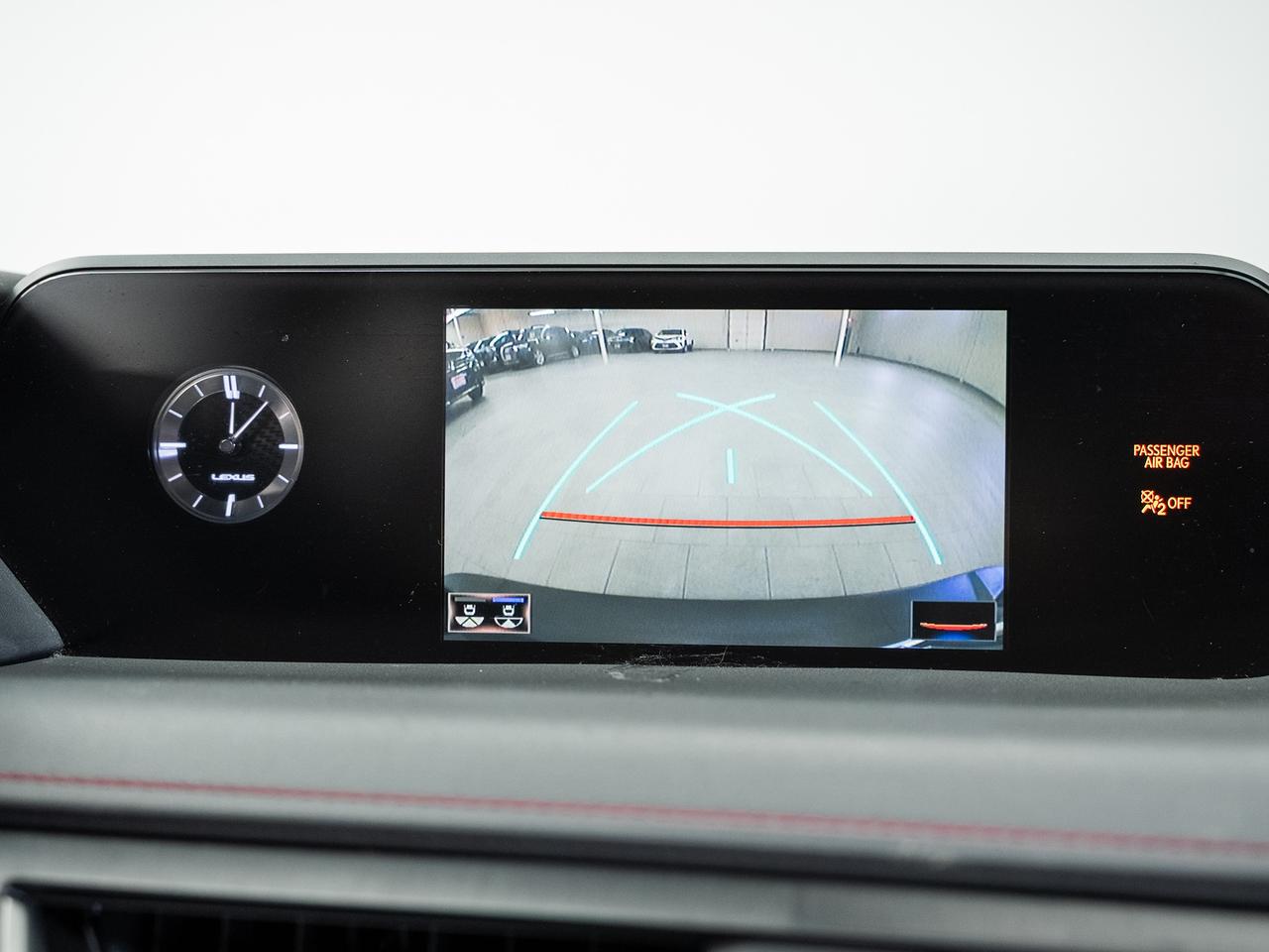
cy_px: 476
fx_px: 1567
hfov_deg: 44.1
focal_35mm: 43
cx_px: 631
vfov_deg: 33.8
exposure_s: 1/40
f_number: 3.5
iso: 1000
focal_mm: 37.8
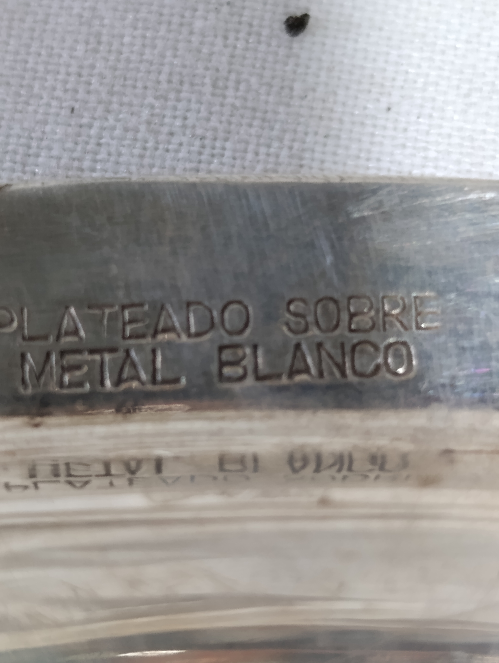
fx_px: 1821
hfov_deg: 15.6
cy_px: 332
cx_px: 250
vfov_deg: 20.6
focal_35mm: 95
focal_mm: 6.11
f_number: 1.65
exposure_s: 1/50
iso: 862
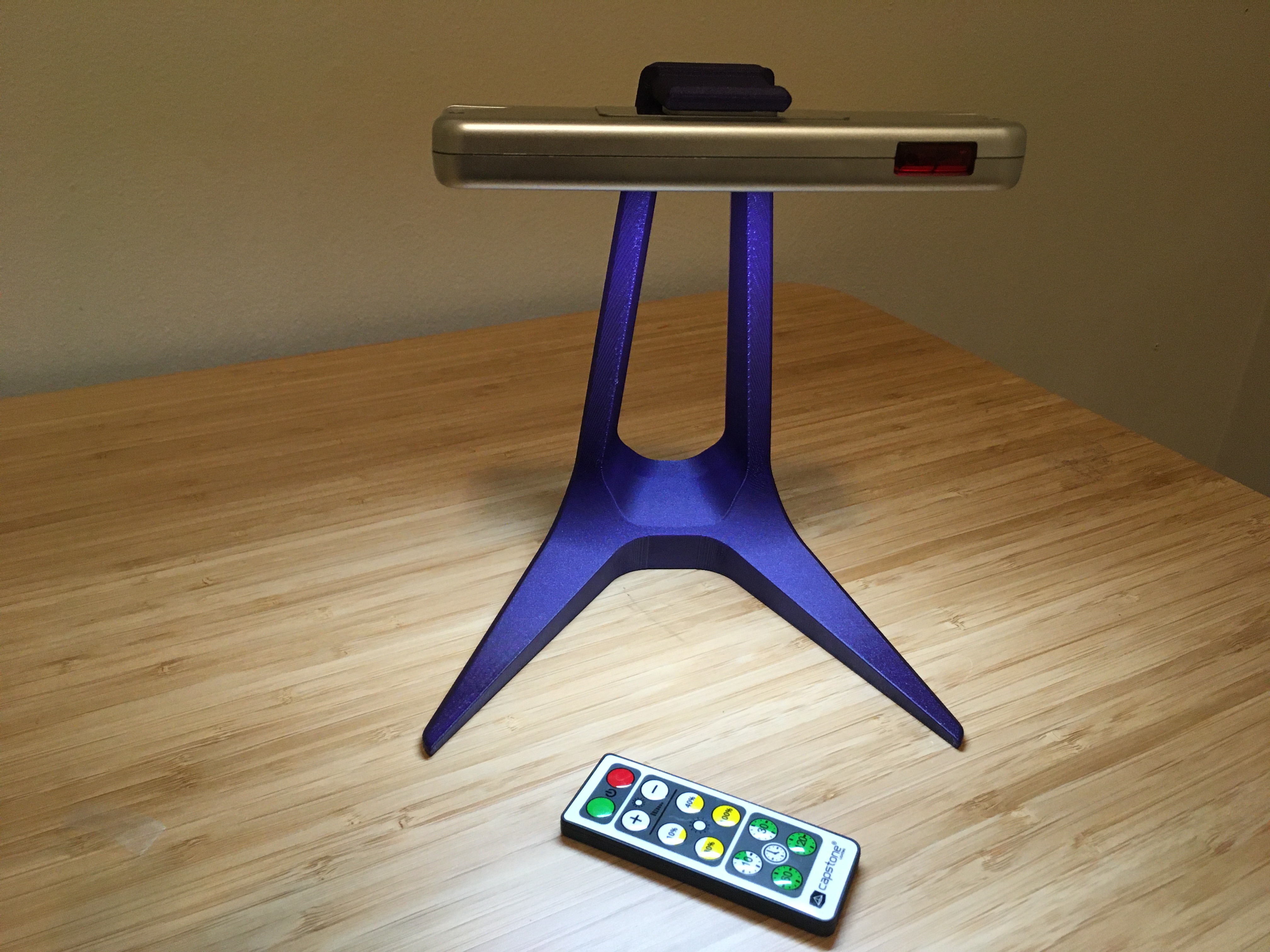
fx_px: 1064
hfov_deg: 61.7
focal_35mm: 29
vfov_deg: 48.2
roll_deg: -1.0
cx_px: 635
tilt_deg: -28.9
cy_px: 476
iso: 125
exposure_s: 1/30
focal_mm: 4.15
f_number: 2.2
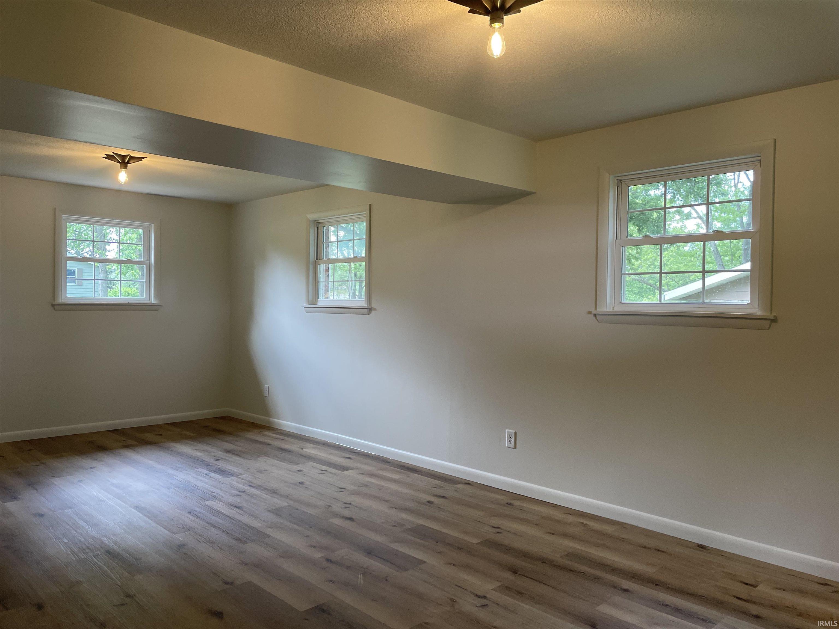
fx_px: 630
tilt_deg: +2.0
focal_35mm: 26
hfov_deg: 67.3
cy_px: 314
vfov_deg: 53.1
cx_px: 420
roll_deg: -0.1
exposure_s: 1/120
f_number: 1.6
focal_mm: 4.2
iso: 125
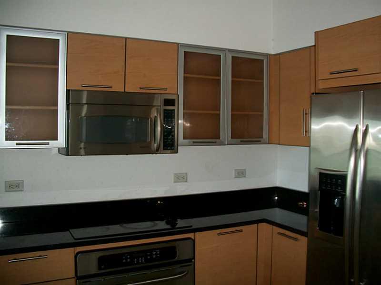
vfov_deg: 40.7
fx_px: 385
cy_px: 142
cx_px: 190
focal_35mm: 35
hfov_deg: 52.6
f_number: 3.1
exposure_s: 1/30
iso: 80
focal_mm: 6.3
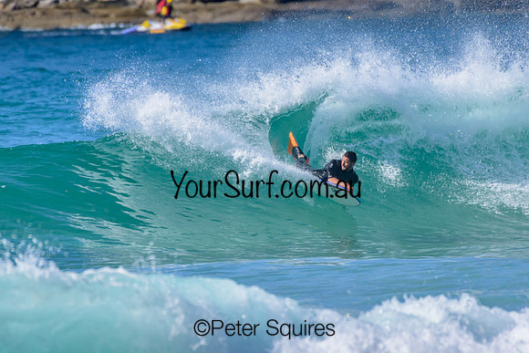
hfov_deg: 2.1
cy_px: 176
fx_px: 14697
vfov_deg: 1.4
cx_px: 264
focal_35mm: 1000
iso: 1250
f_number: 11
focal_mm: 1000
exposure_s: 1/2000
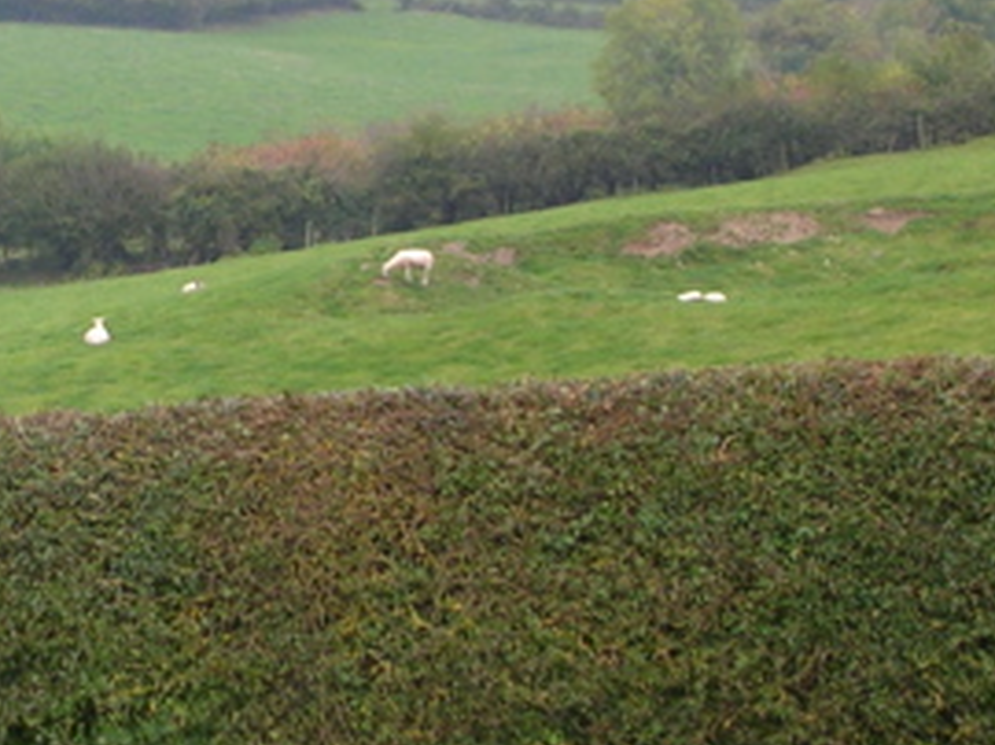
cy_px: 229
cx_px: -162
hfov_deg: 7.2
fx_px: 7840
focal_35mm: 273
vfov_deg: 5.4
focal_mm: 17.4
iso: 50
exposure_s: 1/55.9
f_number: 4.9
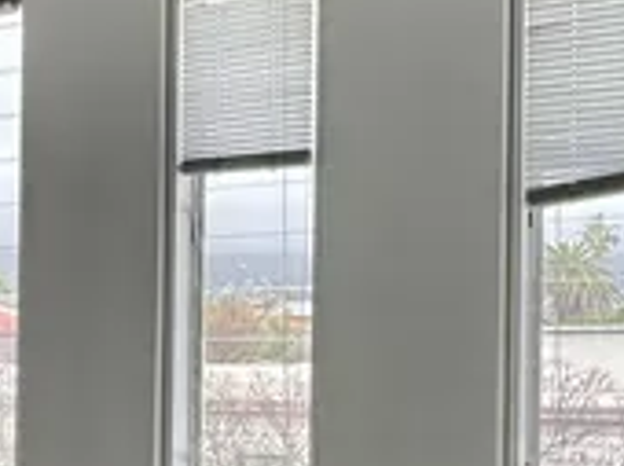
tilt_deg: +0.3
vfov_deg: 21.8
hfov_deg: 28.7
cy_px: 389
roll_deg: -0.6
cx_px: 114
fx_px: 1188
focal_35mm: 66
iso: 80
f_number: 2.2
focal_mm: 2.22
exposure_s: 1/100
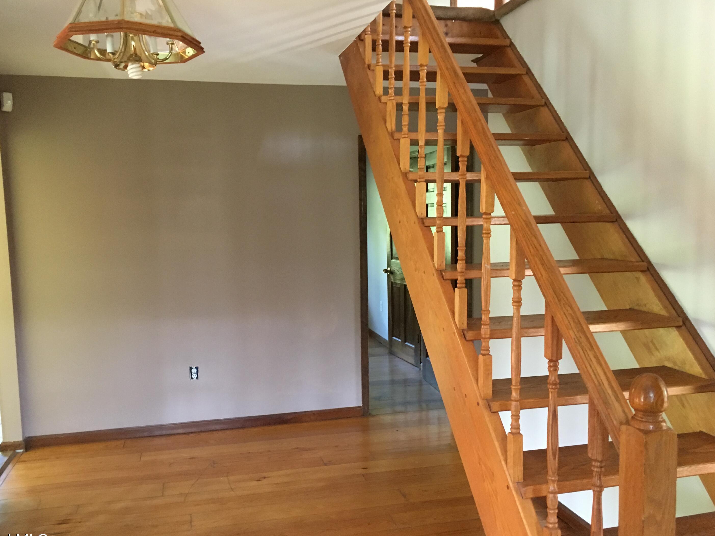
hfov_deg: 58.3
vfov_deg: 45.4
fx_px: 640
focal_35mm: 31
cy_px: 280
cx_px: 346
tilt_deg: -6.7
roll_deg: +1.7
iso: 200
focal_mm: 4.15
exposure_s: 1/17
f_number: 2.2
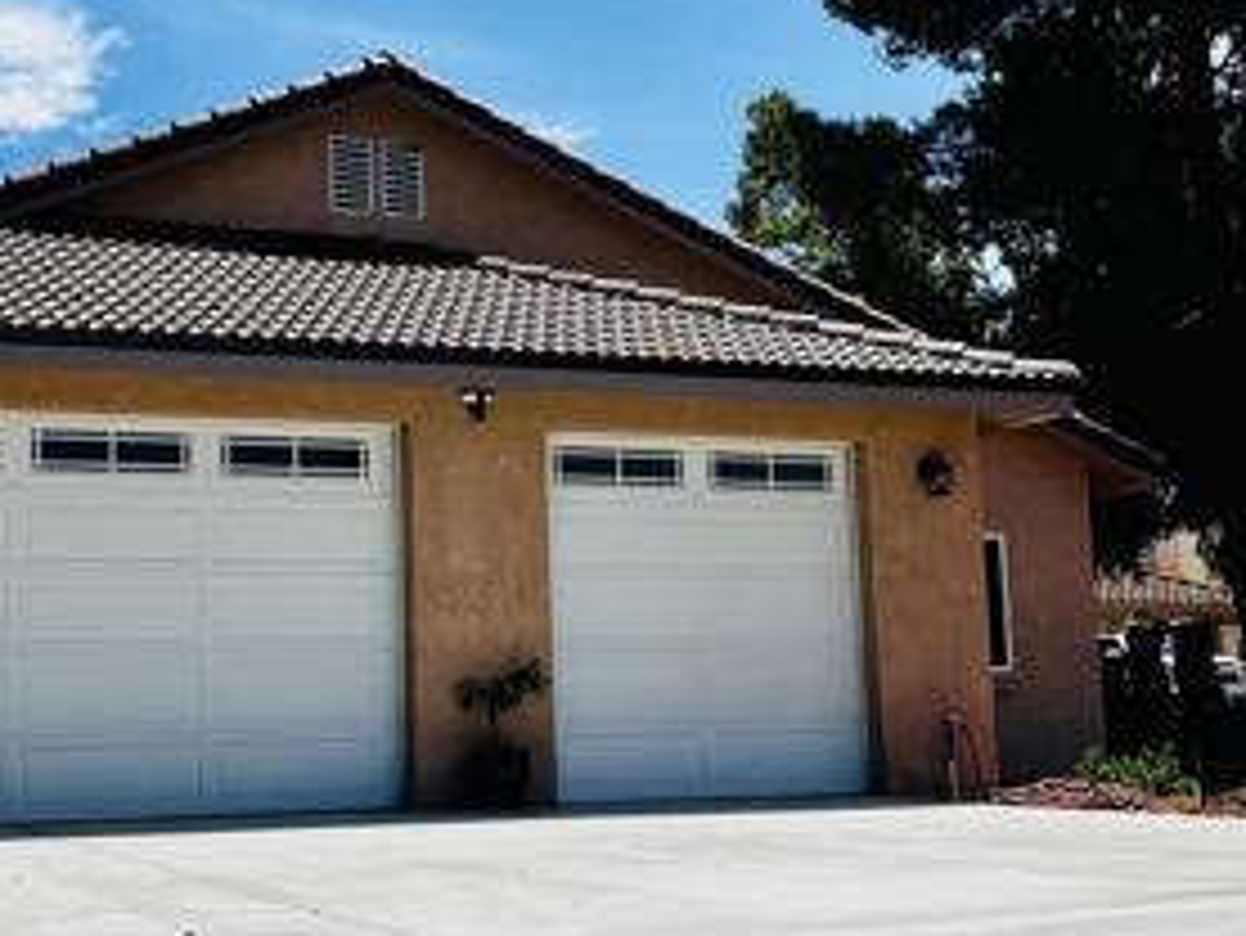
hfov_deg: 32.1
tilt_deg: +8.6
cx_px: 499
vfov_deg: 24.4
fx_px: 2161
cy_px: 400
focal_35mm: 60
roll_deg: +3.0
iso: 50
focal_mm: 5.1
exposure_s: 1/5556
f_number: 1.6
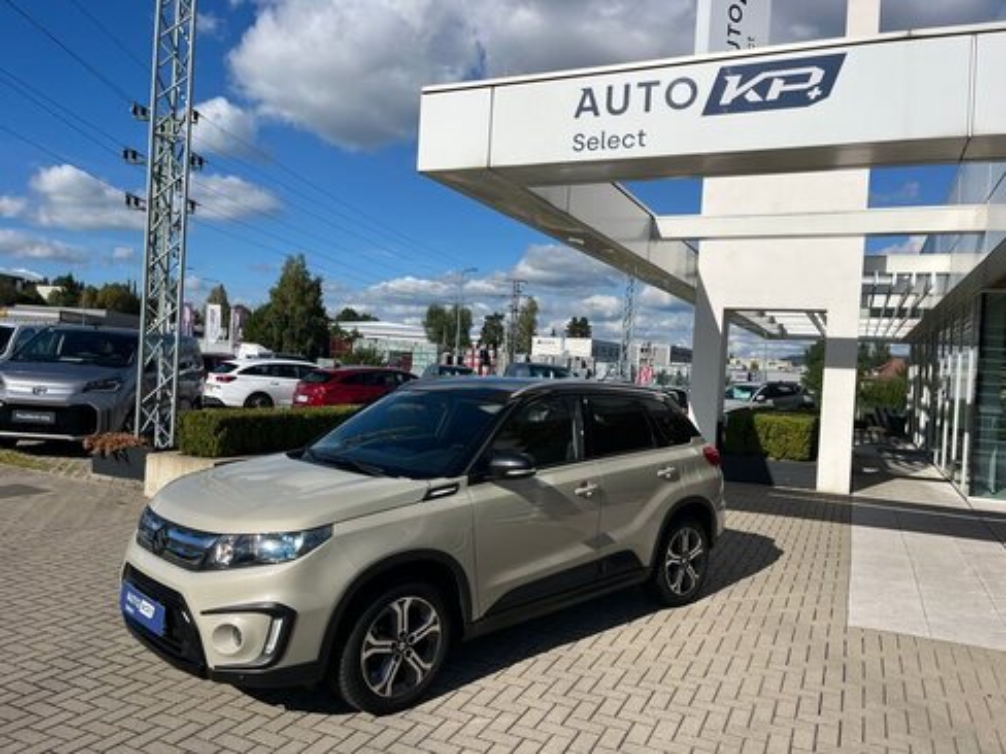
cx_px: 503
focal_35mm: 26
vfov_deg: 53.1
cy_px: 377
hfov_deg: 67.3
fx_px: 756
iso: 50
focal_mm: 5.1
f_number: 1.6
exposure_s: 1/6173
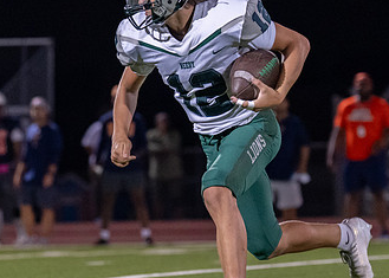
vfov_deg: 3.4
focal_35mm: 422
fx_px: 4662
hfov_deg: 4.8
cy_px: 123
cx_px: 166
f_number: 2.8
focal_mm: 116
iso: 2000
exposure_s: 1/1000
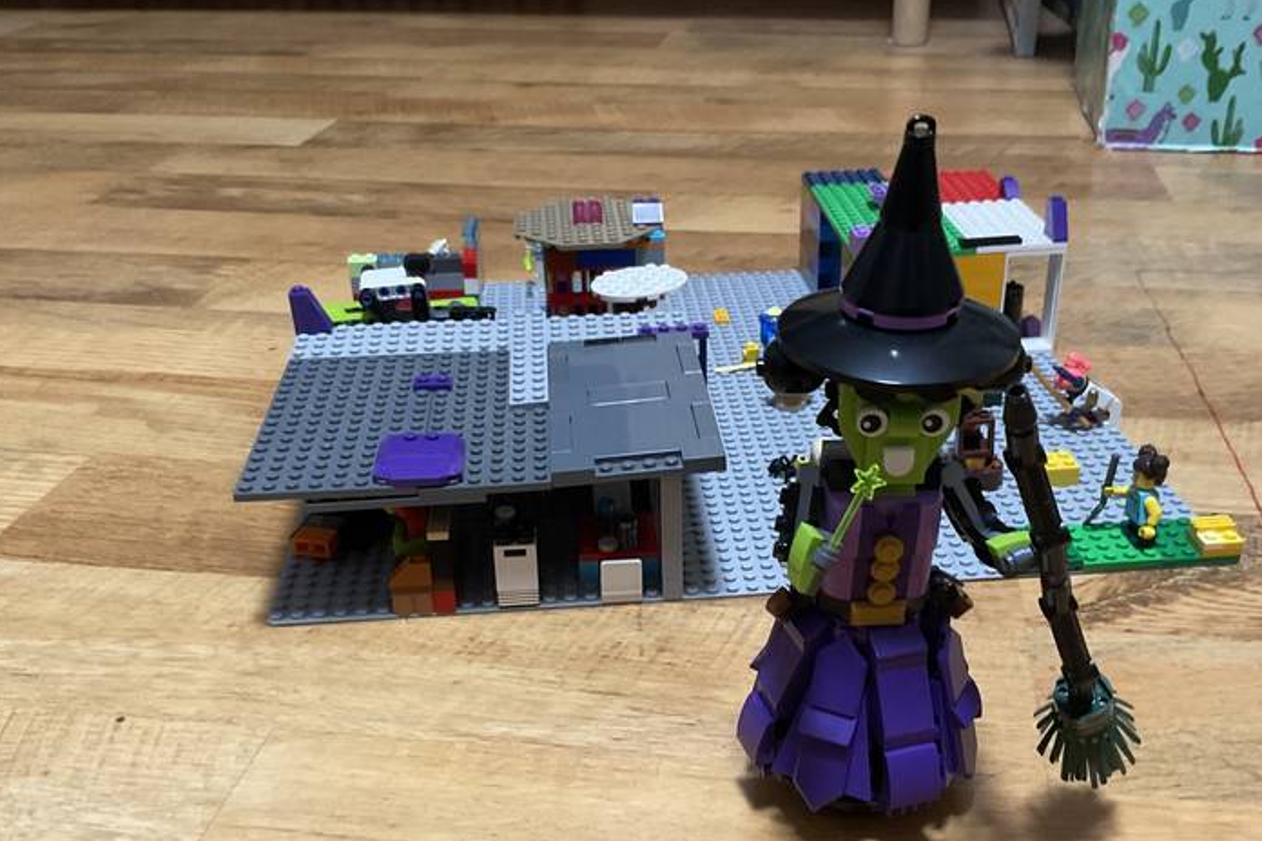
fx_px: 1367
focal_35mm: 39
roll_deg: +1.2
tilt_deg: -30.3
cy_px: 543
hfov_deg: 49.5
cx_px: 689
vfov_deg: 34.0
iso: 250
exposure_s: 1/40
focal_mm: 3
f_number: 1.8
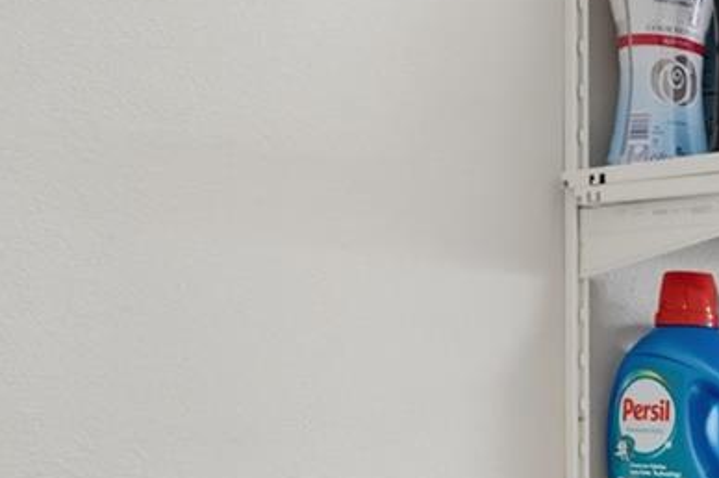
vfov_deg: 19.6
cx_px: 1082
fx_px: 1358
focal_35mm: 68
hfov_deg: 23.6
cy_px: 426
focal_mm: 16.5
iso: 1600
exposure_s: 1/6
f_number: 13
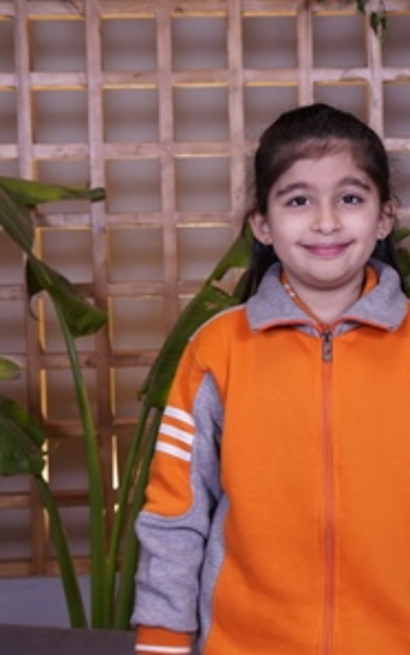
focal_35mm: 80
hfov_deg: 16.2
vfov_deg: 25.8
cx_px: 317
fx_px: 1428
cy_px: 328
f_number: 4.5
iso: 320
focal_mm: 35
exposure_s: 1/125
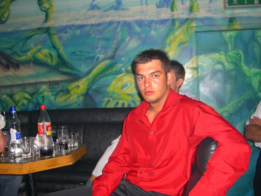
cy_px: 98
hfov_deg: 49.0
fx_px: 287
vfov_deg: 37.7
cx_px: 130
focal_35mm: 38
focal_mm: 7.9
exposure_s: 1/60
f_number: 2.8
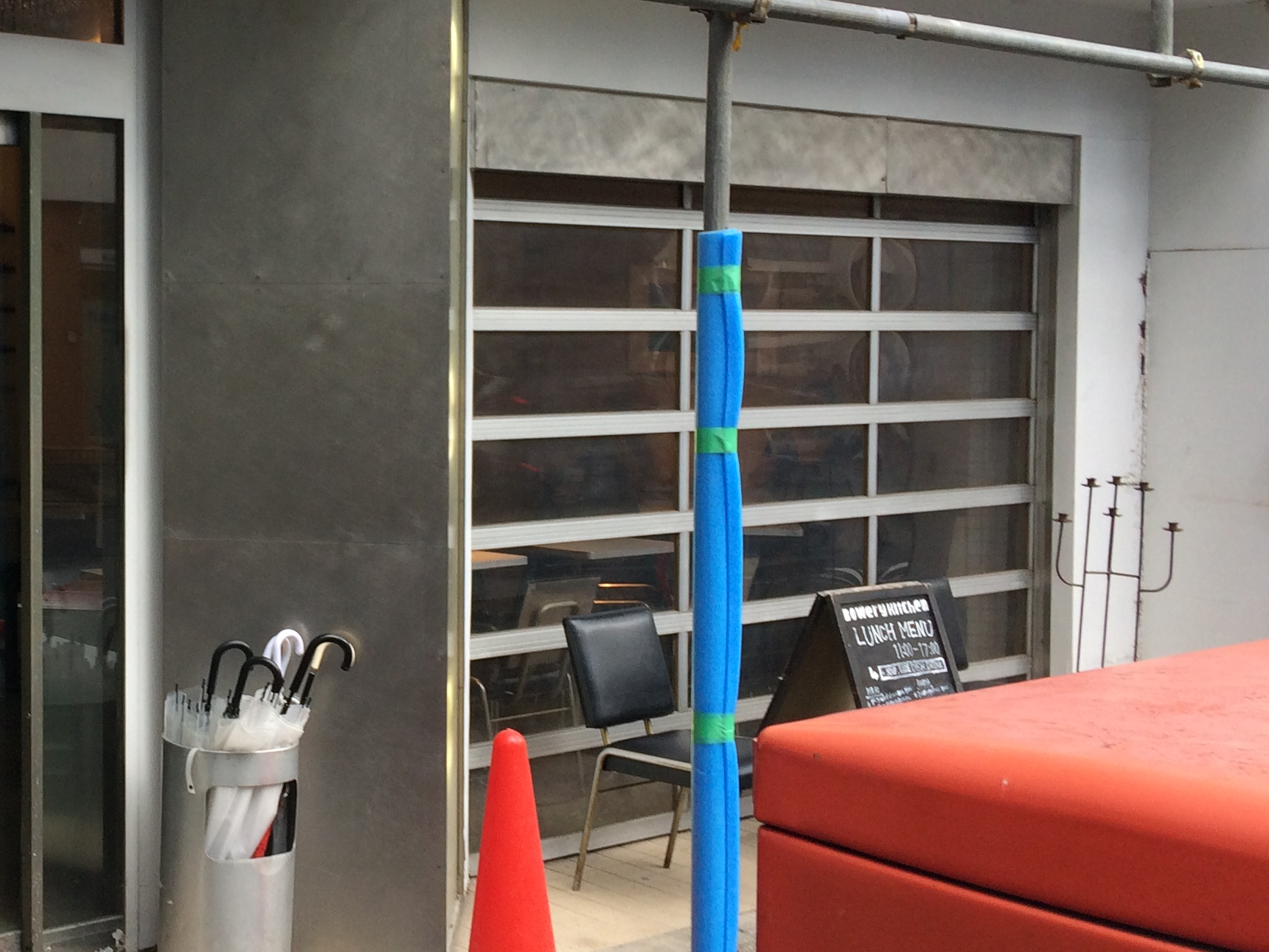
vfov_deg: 26.5
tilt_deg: -5.8
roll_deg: +0.4
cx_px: 171
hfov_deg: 33.4
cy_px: 422
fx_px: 2016
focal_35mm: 55
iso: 50
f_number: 2.2
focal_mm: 4.15
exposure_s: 1/120
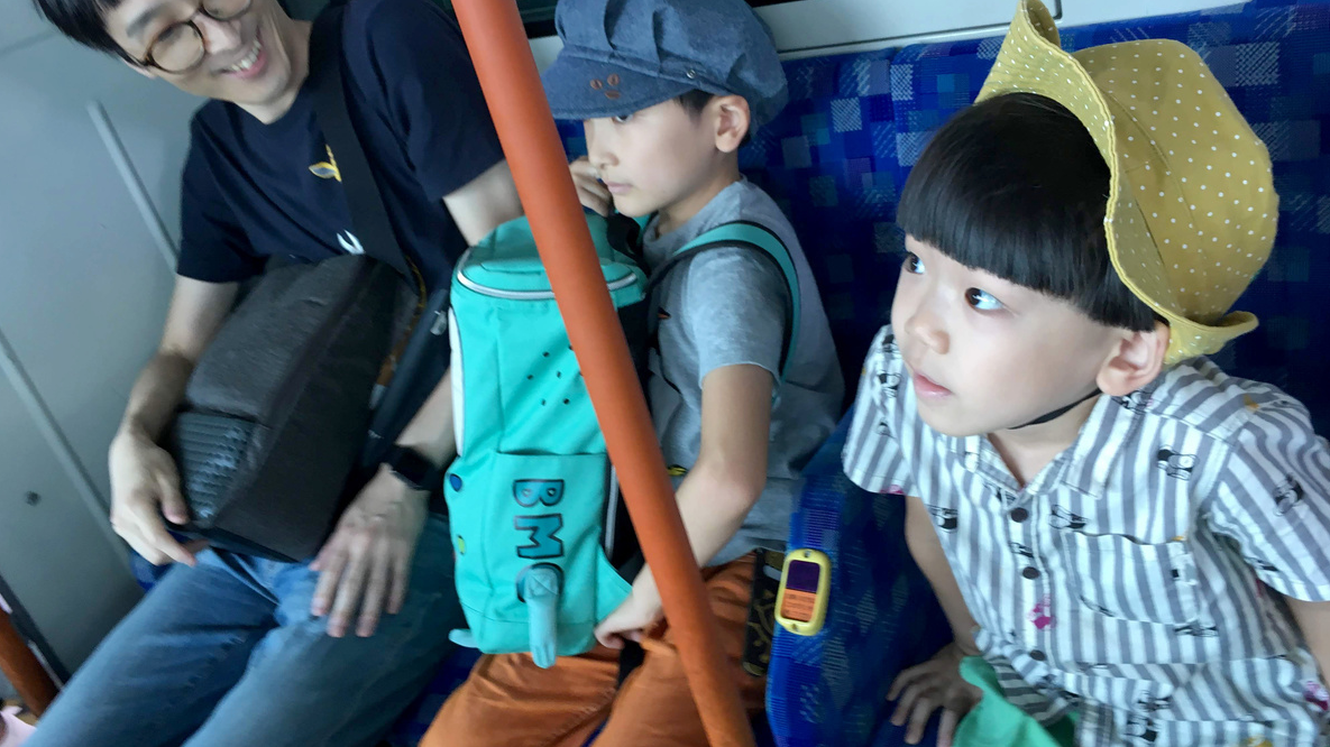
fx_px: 1128
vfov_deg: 36.6
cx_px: 663
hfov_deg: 61.0
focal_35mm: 32
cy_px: 358
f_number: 2.2
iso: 50
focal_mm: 4.15
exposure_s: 1/30
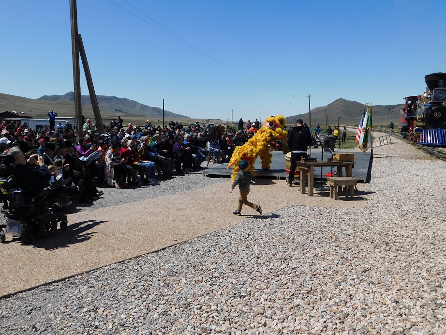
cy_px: 168
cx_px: 223
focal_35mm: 30
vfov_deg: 46.8
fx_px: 387
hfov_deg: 60.0
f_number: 6.4
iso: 125
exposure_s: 1/640
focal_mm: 5.3
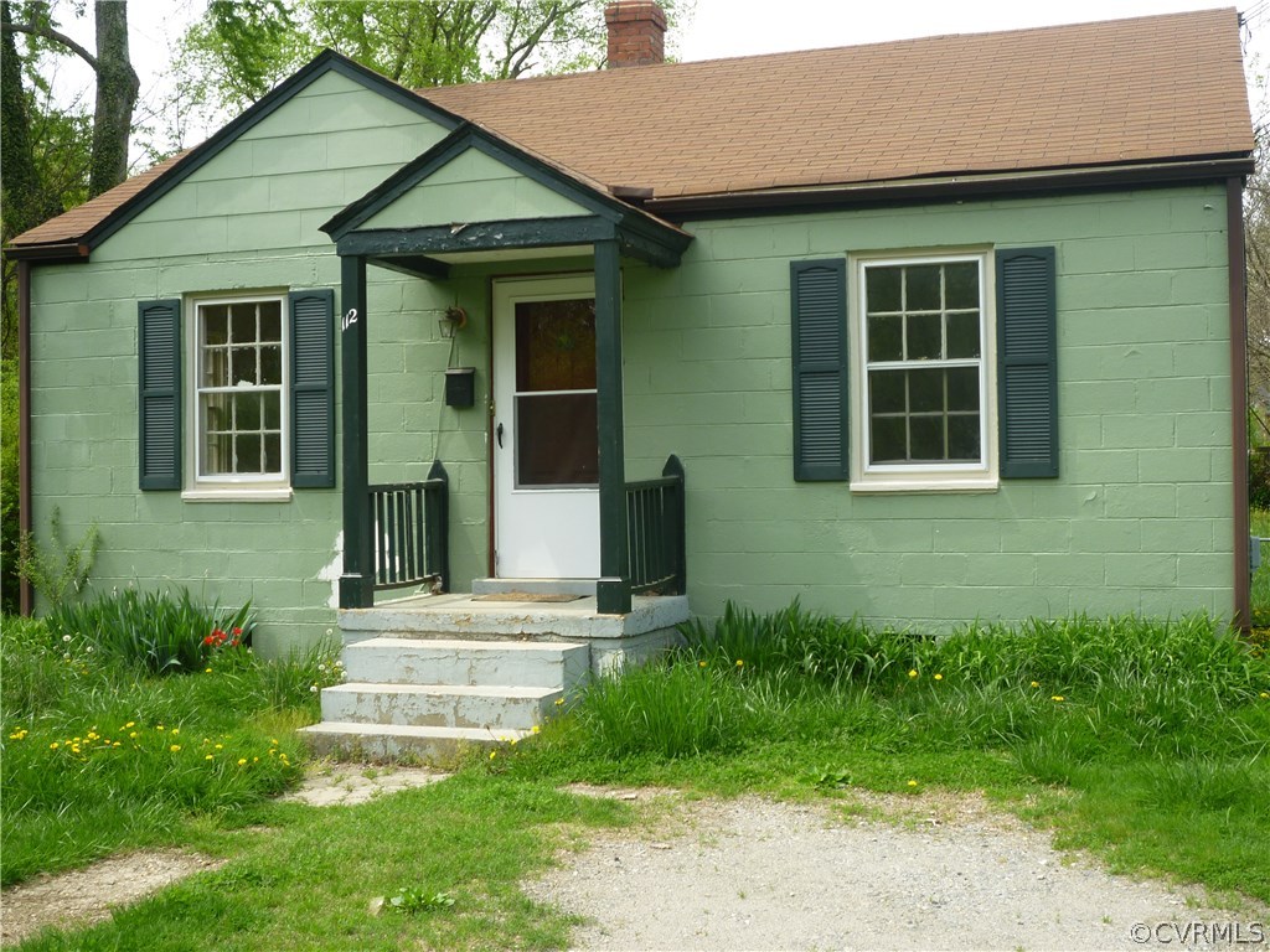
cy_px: 476
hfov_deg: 43.9
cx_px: 635
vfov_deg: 33.6
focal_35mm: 43
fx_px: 1578
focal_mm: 7.5
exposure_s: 1/200
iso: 80
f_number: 4.5
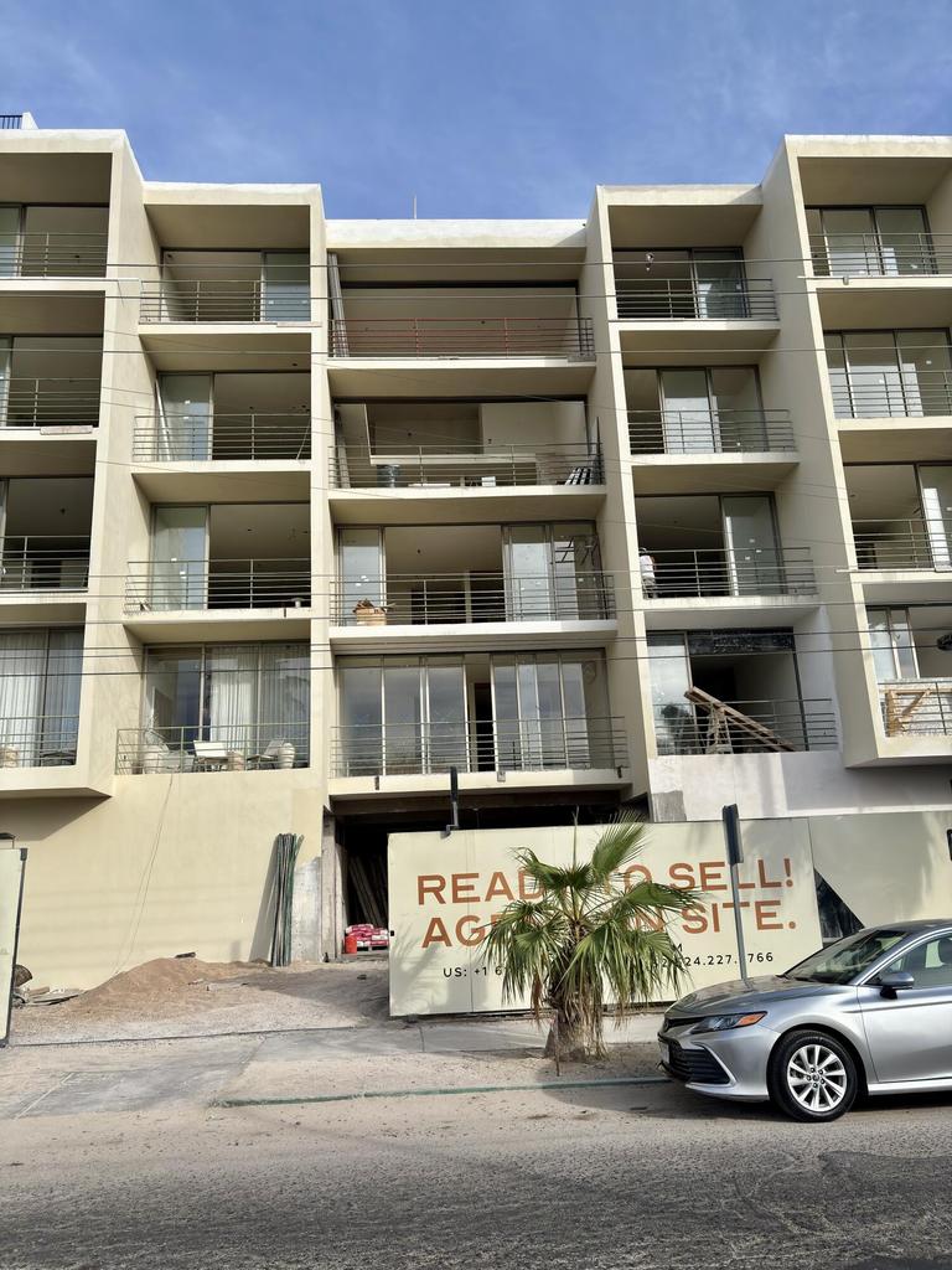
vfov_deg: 67.3
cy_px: 635
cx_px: 476
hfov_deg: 53.1
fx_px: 953
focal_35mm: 26
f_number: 1.6
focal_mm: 5.96
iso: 50
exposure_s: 1/2242
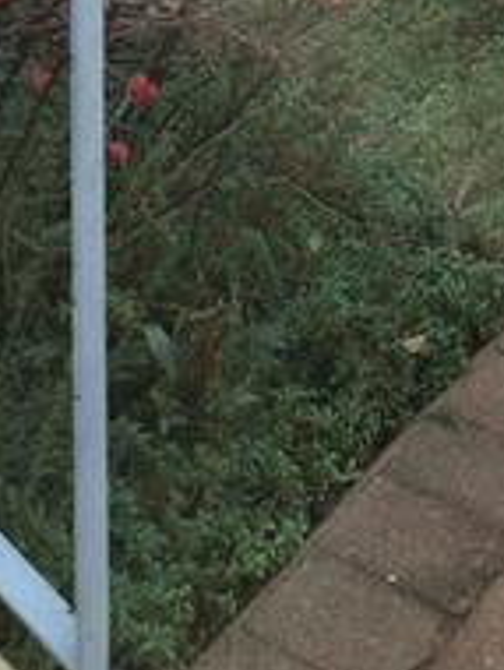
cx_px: 885
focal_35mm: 105
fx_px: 2034
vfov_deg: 14.9
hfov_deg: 12.9
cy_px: -712
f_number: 1.8
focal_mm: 4.69
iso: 32
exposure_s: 1/752
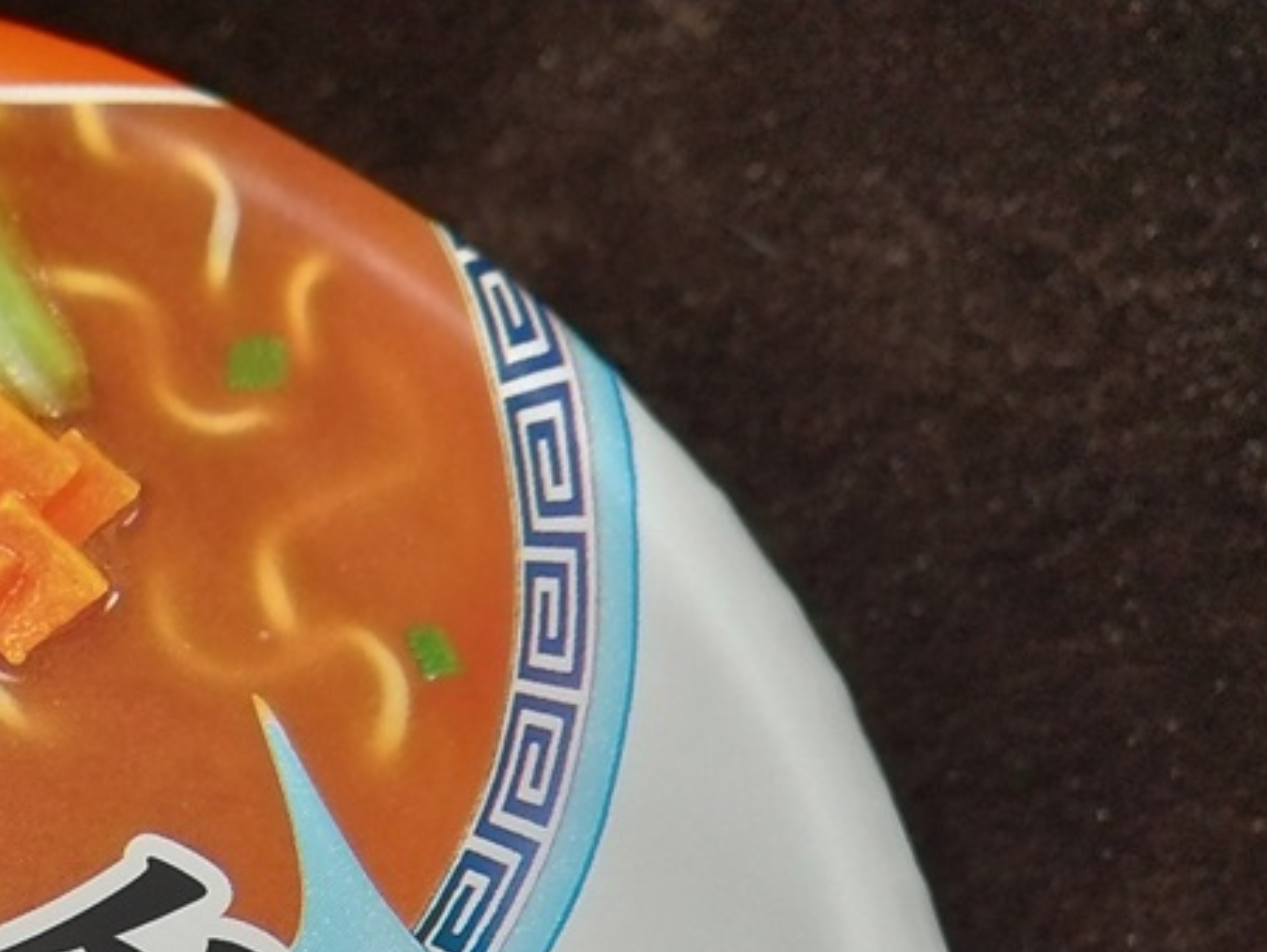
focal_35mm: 72
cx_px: -253
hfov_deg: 24.5
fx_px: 2637
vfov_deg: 18.9
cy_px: 1259
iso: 100
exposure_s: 1/166
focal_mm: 3.61
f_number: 1.8
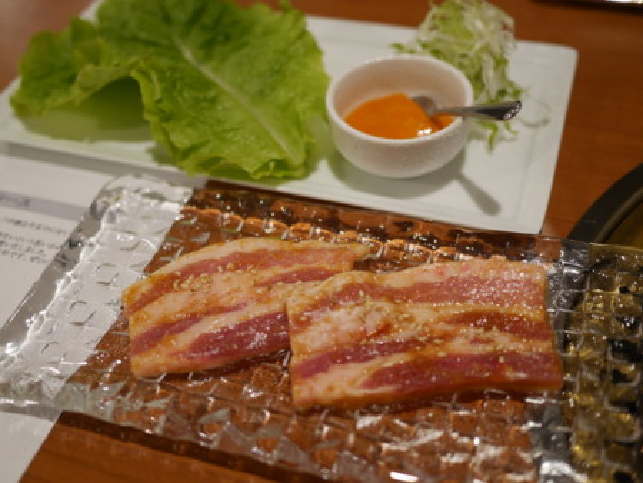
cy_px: 242
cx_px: 322
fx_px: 743
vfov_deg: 36.0
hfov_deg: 46.8
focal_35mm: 40
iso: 1000
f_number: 1.7
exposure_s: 1/60
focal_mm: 20
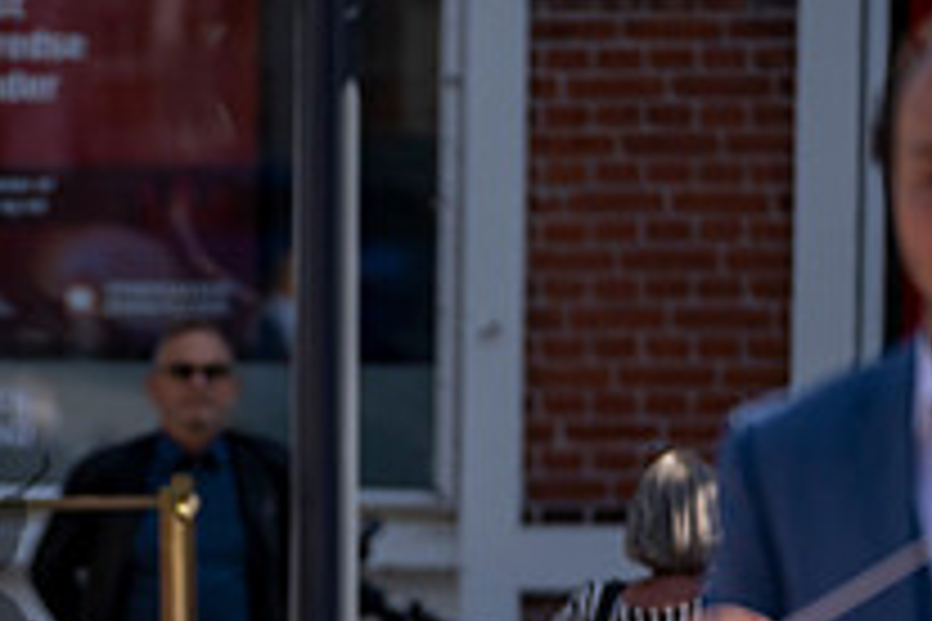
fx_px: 10588
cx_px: -144
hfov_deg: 5.0
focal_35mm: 409
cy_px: 794
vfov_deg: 3.4
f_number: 2.8
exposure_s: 1/1600
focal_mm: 146
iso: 100
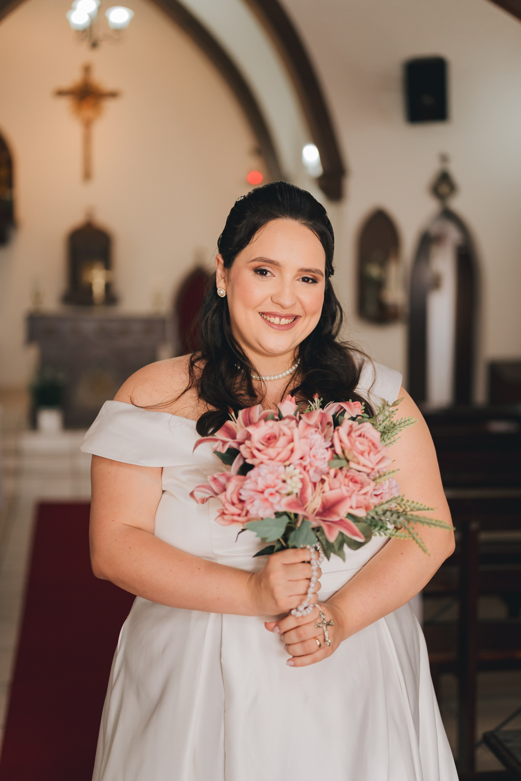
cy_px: 390
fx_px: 1085
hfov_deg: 27.0
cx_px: 260
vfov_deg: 39.6
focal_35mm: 50
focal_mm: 50
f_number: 1.8
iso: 800
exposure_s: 1/640
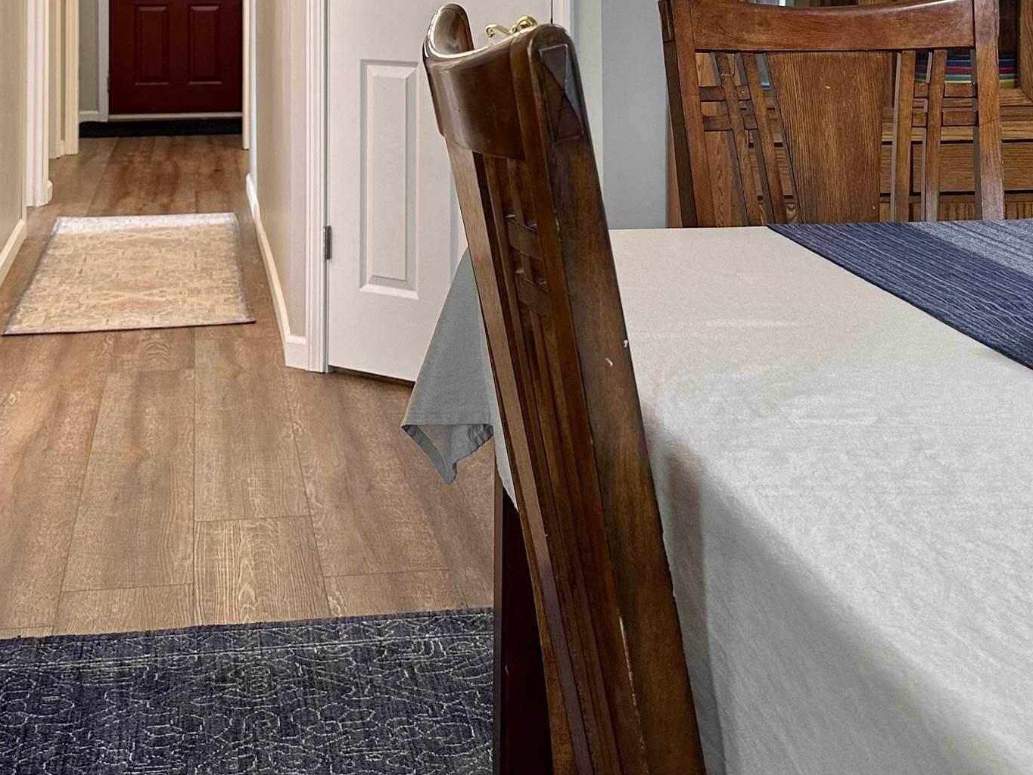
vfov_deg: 25.4
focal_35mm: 54
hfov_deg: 35.5
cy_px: -40
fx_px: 1612
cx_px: 471
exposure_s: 1/60
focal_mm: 6.86
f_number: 1.78
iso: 160
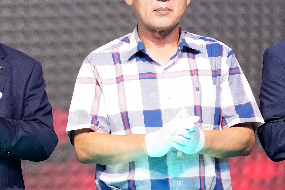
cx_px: -52
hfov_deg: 3.2
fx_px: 5082
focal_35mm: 642
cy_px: 108
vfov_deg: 2.1
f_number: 4.5
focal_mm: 200
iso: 3200
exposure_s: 1/200
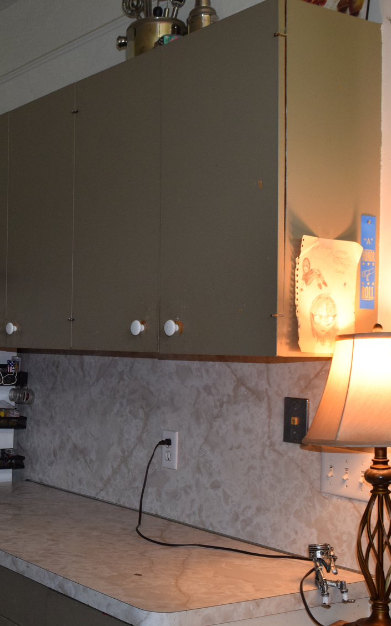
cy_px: 370
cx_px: -28
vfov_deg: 40.2
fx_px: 853
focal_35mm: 50
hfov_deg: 24.3
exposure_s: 1/125
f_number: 5.6
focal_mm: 18
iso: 800
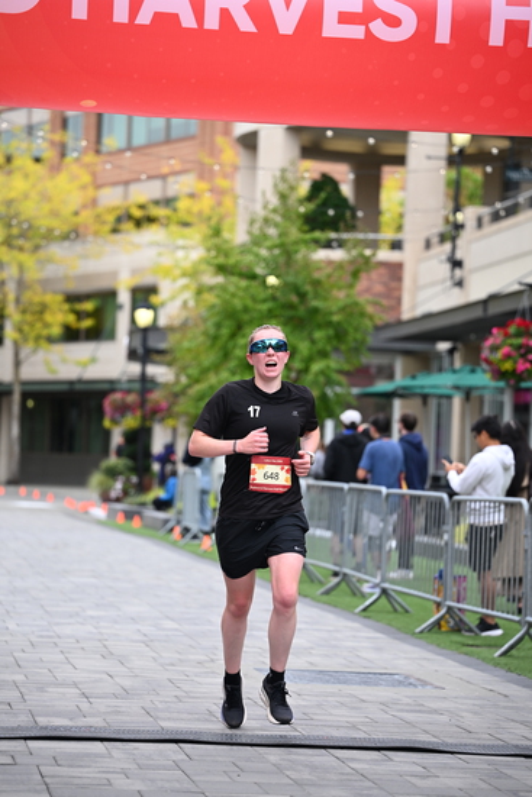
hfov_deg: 13.0
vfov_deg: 19.5
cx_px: 266
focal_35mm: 105
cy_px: 398
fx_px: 2326
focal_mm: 105
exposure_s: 1/2000
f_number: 2.8
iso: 640
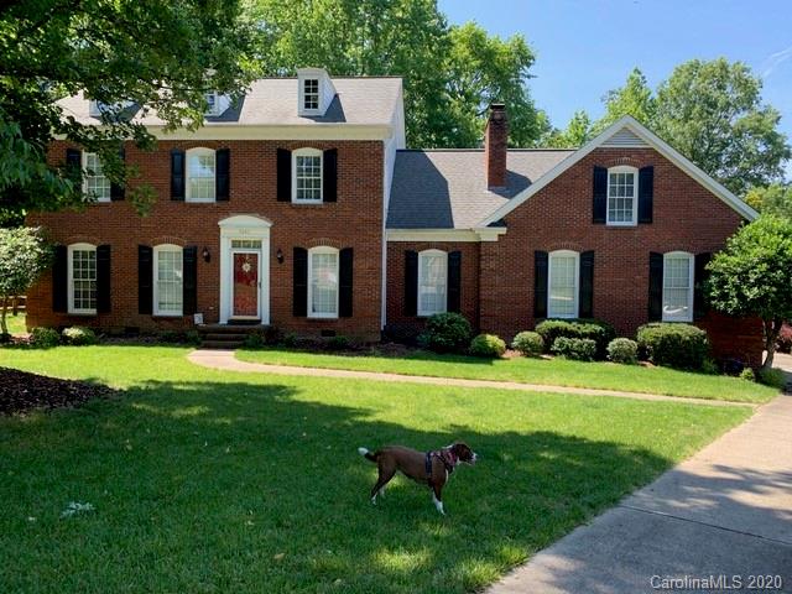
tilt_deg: -1.9
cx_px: 396
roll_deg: -1.6
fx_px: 595
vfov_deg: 53.1
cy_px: 297
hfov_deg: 67.3
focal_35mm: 26
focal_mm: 4.25
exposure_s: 1/363
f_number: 1.8
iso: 25
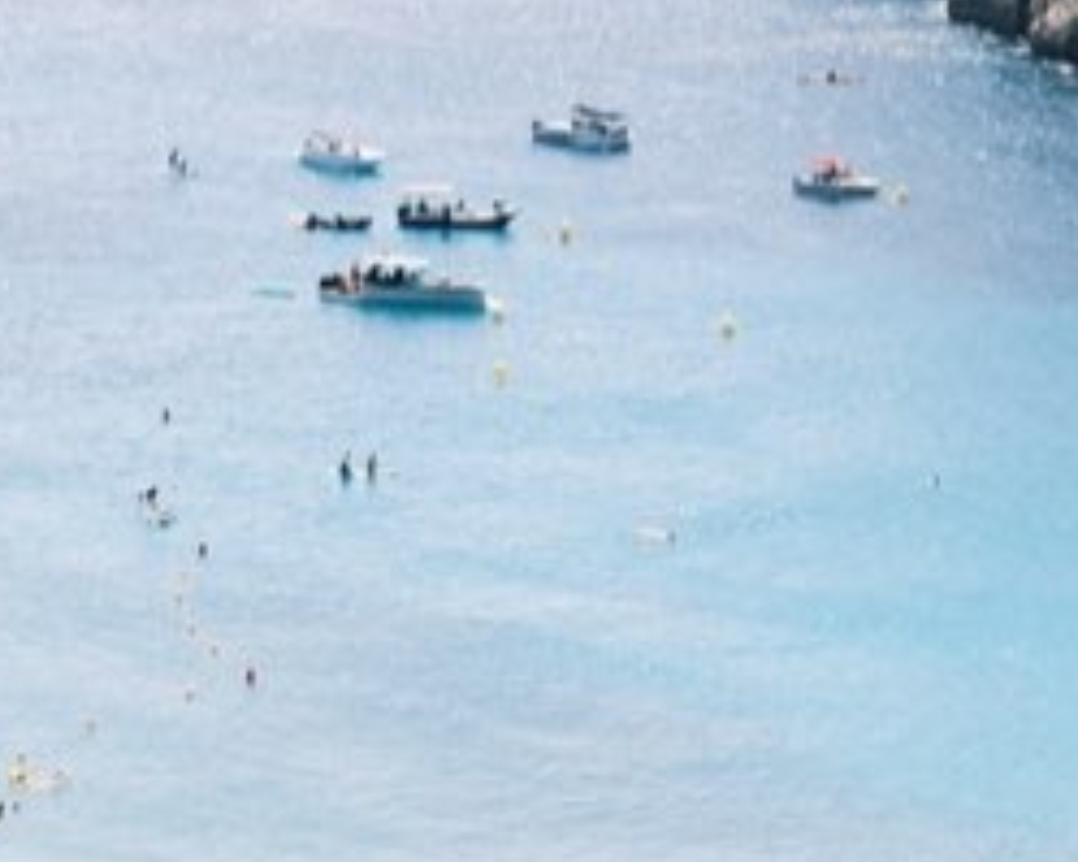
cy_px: 28
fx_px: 5390
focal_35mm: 169
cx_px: 1169
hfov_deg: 11.3
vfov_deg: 9.1
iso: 320
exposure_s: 1/1000
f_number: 5.6
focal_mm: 21.4
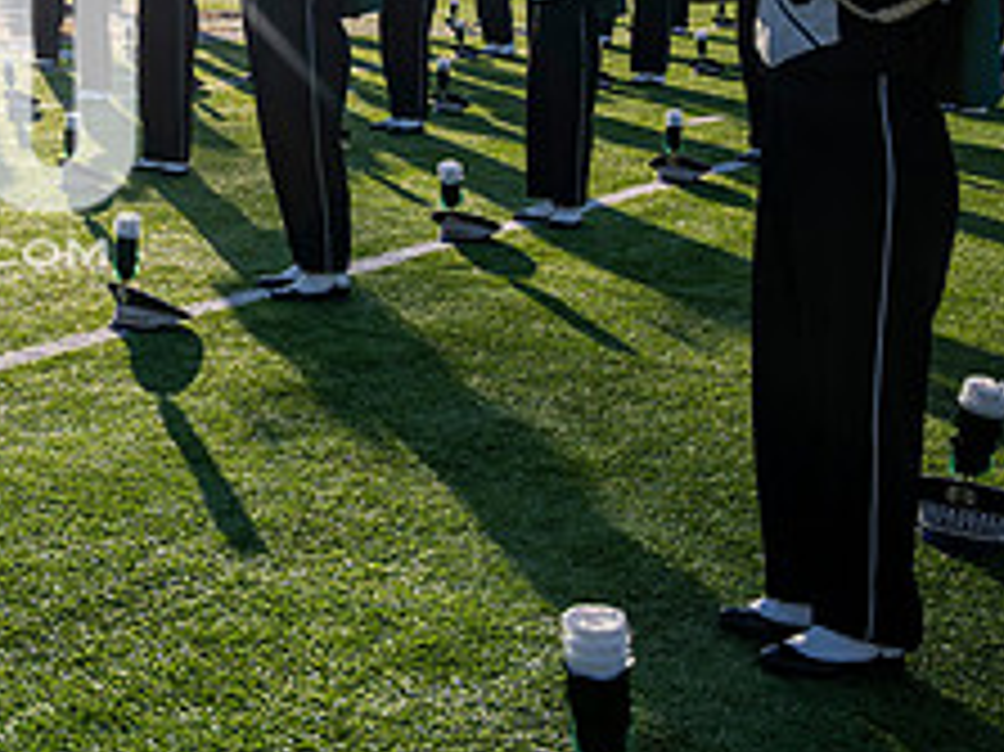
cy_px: 92
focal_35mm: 60
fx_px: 1739
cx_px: -203
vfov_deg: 23.8
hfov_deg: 28.1
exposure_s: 1/800
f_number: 4
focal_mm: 24
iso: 80
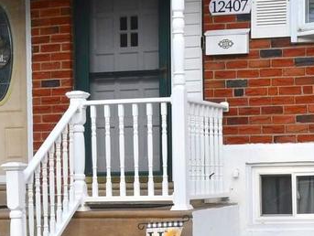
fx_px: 1171
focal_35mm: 129
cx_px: 128
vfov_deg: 11.3
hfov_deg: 15.3
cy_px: 298
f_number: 11
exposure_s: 1/500
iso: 1000
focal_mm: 16
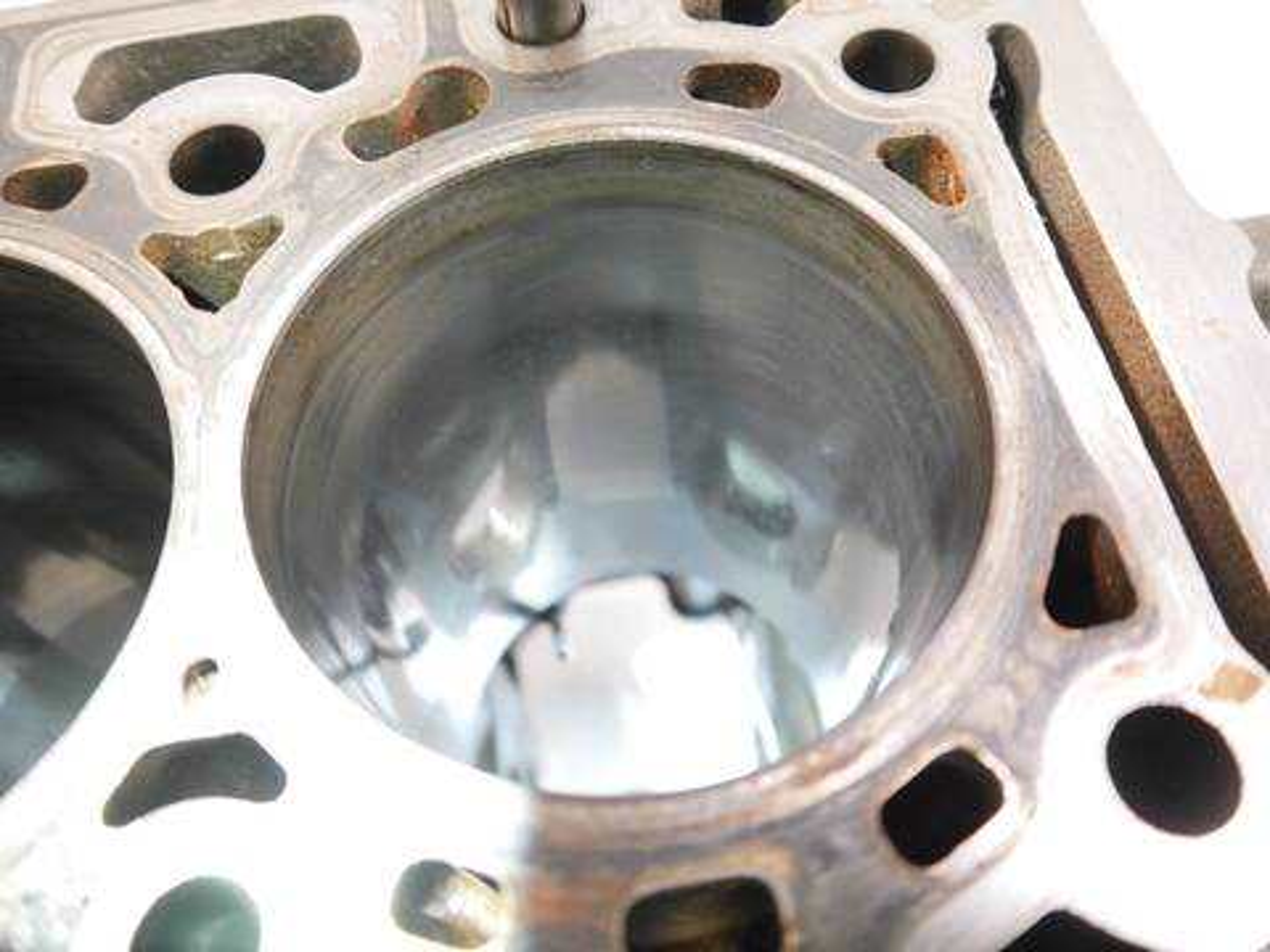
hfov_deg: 63.4
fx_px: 1027
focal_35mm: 28
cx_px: 635
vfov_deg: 49.7
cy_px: 476
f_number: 3.5
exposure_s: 1/60
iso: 3200
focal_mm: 14
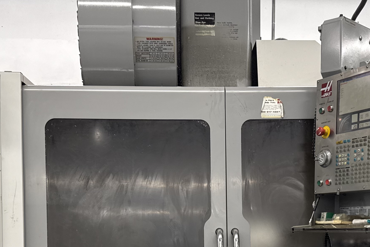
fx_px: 586
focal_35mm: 57
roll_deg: +0.4
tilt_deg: -5.9
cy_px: 268
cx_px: 210
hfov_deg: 35.0
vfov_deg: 22.5
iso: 100
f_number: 1.78
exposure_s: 1/120
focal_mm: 6.76
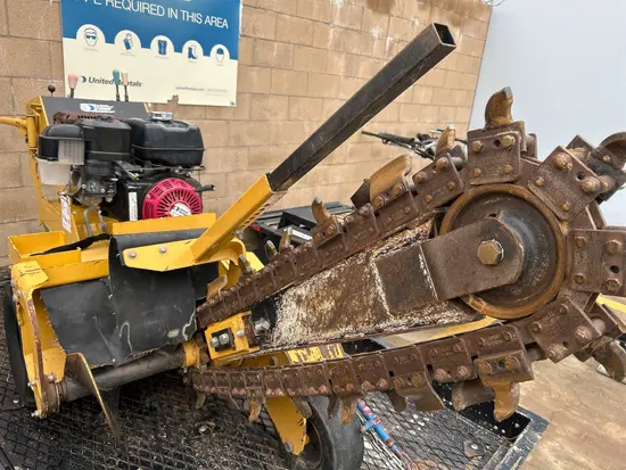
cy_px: 235
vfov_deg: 53.1
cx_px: 313
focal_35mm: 26
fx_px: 470
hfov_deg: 67.3
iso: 50
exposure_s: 1/814
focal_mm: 5.7
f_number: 1.5
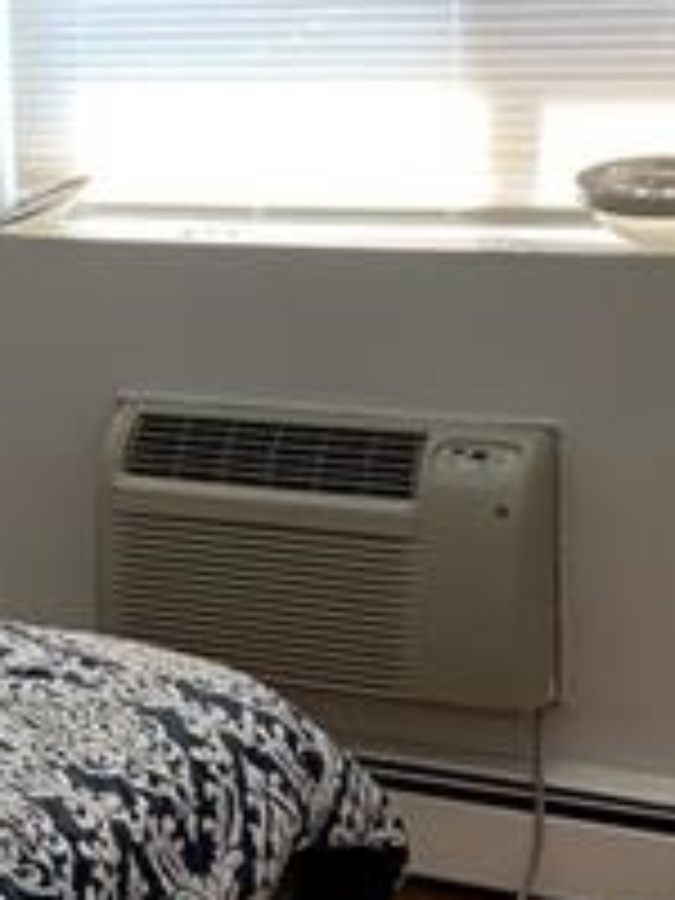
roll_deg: +3.2
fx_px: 2600
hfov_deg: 13.9
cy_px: 310
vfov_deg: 19.6
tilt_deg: -6.2
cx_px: -320
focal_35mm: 100
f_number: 1.8
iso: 80
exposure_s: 1/60
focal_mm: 4.25
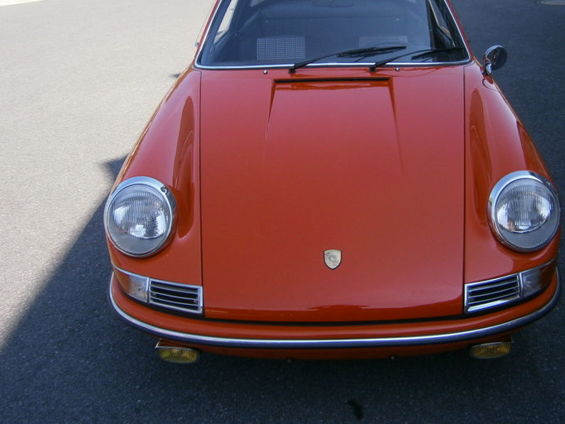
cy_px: 145
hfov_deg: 47.6
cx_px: 340
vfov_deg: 36.5
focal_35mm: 39
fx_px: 636
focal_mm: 4.7
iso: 80
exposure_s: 1/640
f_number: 2.8
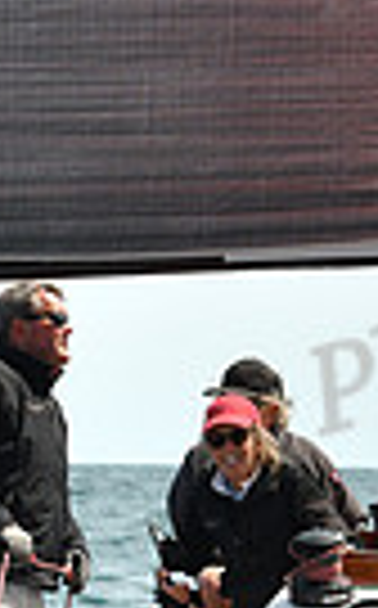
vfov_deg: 6.1
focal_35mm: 342
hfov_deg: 3.8
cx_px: 81
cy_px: 615
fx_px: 5655
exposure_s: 1/1250
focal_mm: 78
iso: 320
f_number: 5.6
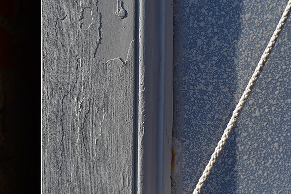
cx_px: 146
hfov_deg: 30.5
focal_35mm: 66
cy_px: 97
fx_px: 534
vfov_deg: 20.6
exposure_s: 1/320
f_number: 11
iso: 200
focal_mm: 44
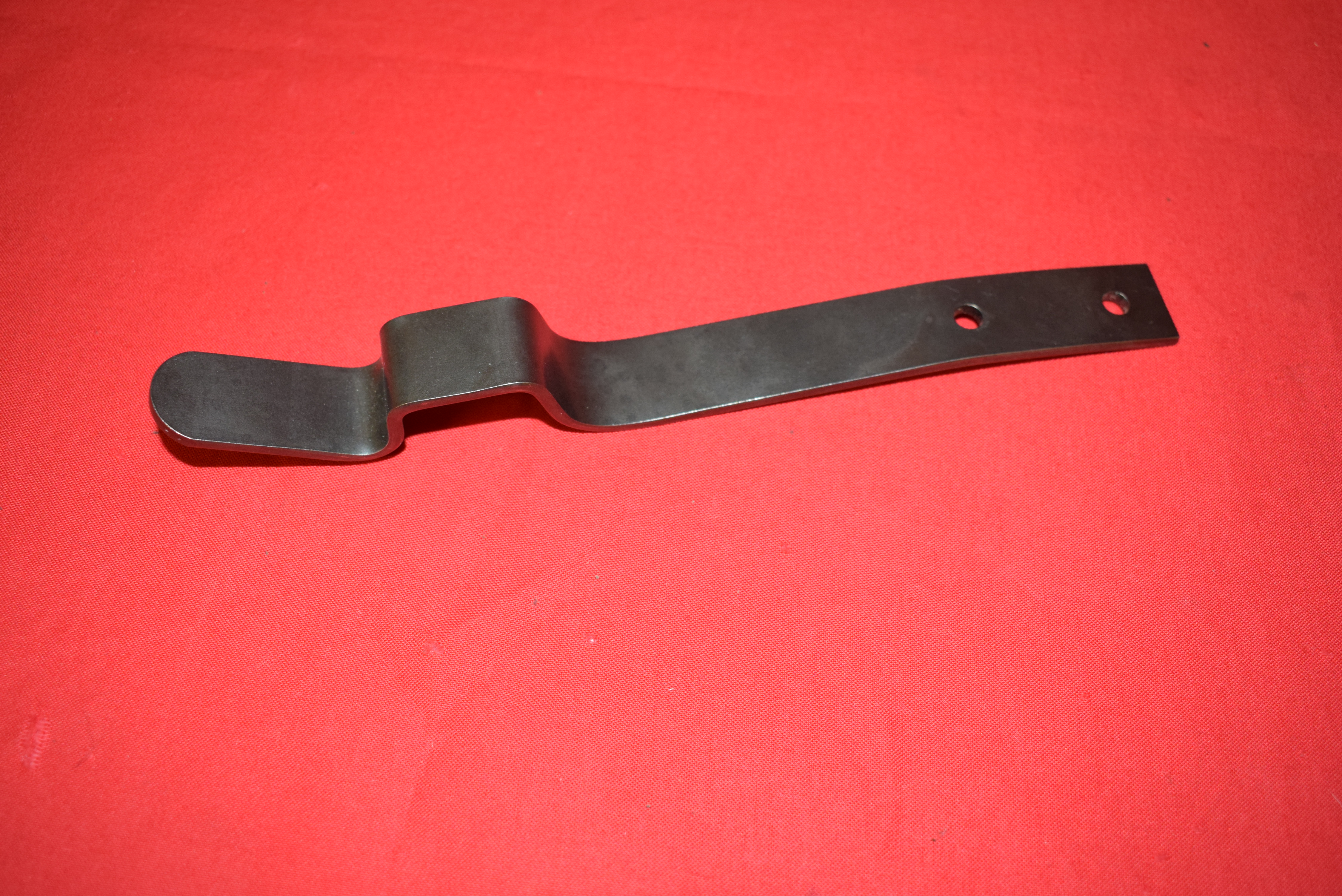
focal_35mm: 36
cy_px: 448
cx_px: 671
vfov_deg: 36.9
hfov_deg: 53.1
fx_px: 1342
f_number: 5
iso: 1250
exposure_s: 1/125
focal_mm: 24
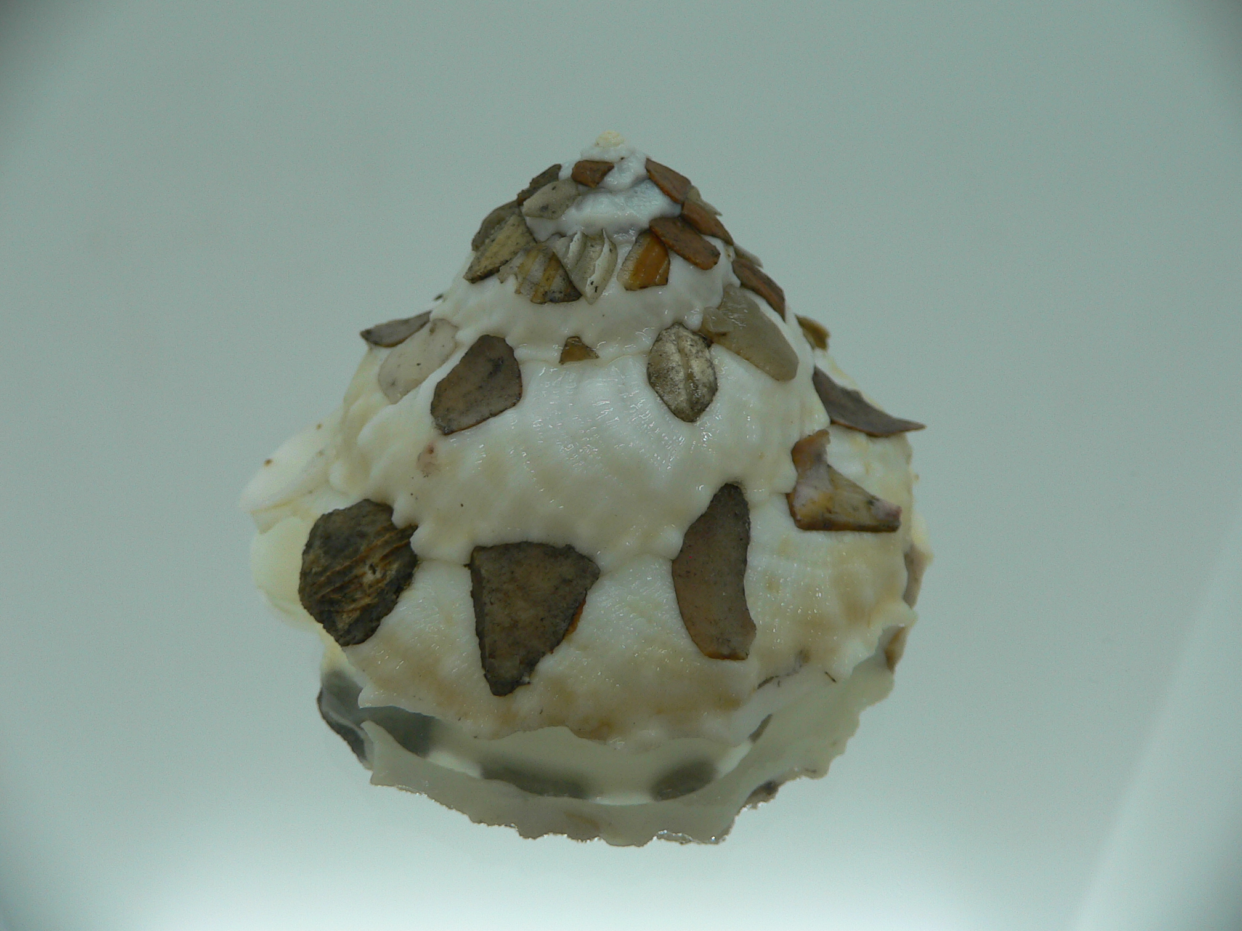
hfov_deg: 52.6
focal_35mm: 35
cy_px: 466
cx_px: 621
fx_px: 1256
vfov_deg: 40.7
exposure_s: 1/60
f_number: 2.8
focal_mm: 4.6
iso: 80
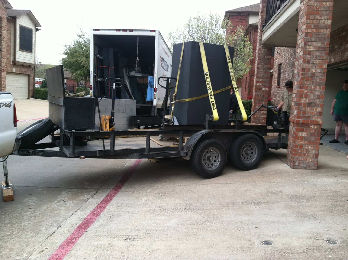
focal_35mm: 35
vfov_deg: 40.6
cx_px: 174
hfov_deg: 52.7
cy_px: 130
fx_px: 351
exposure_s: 1/144
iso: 80
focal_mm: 3.9
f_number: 2.8
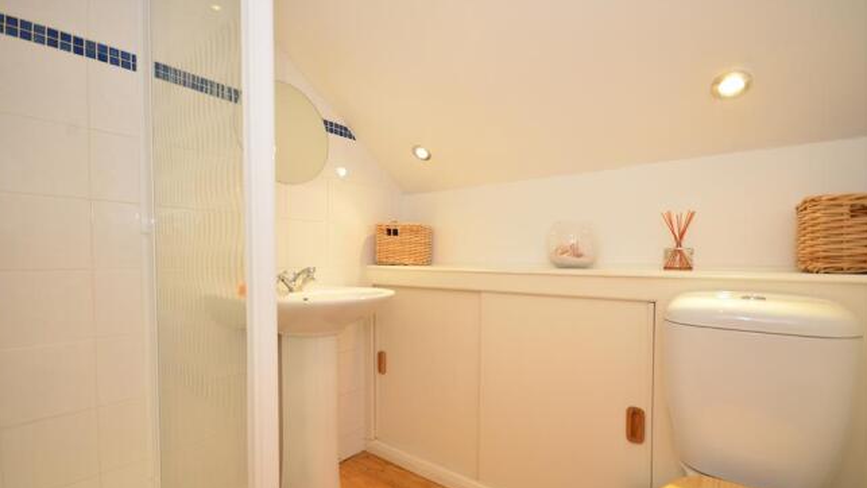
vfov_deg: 67.0
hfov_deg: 99.4
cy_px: 268
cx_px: 431
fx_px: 368
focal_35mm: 16
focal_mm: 10
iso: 500
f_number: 6.3
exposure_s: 1/80
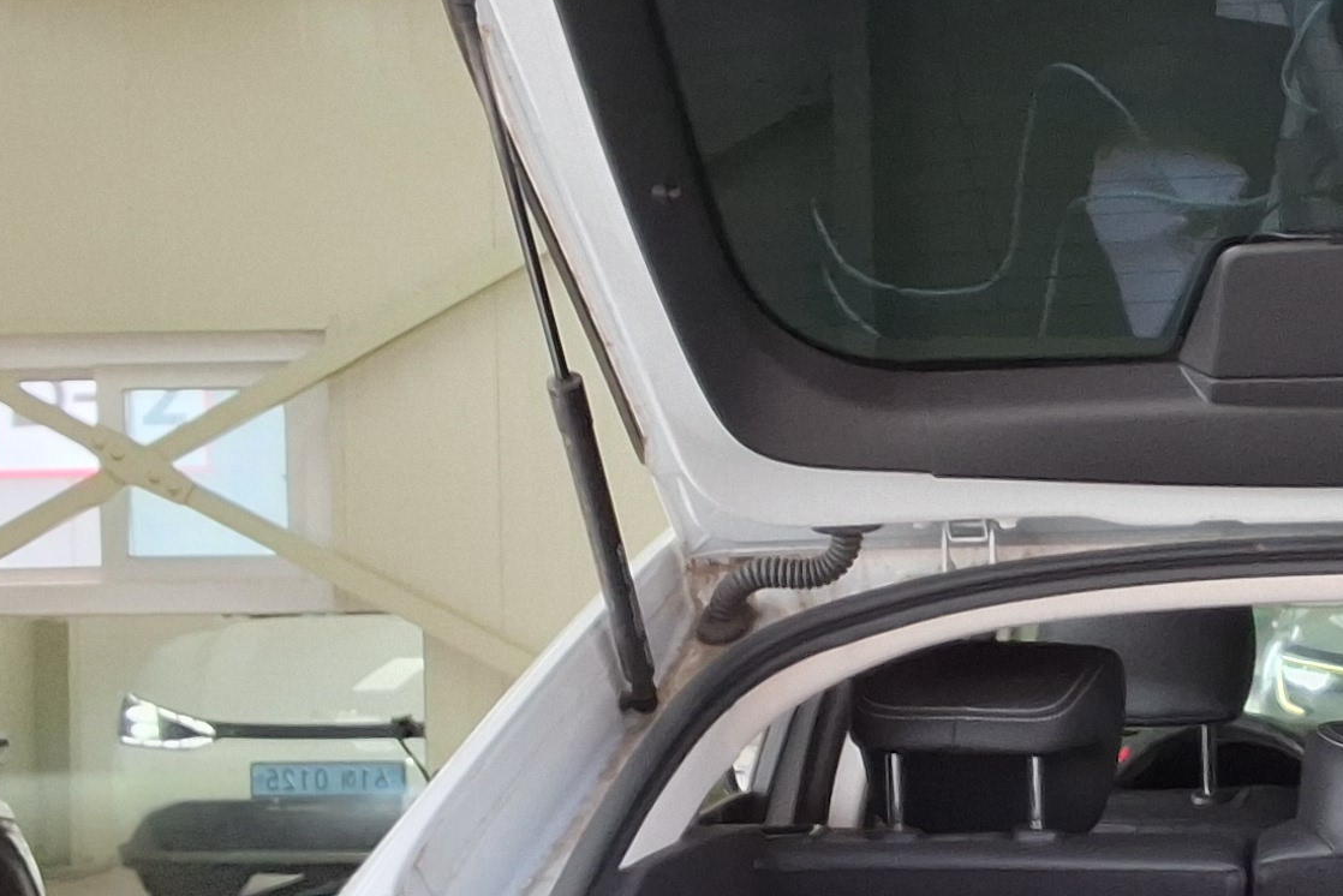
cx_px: 1297
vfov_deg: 16.0
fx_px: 3172
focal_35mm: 85
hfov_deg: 23.1
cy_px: 656
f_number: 1.9
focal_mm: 2.91
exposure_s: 1/124
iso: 32
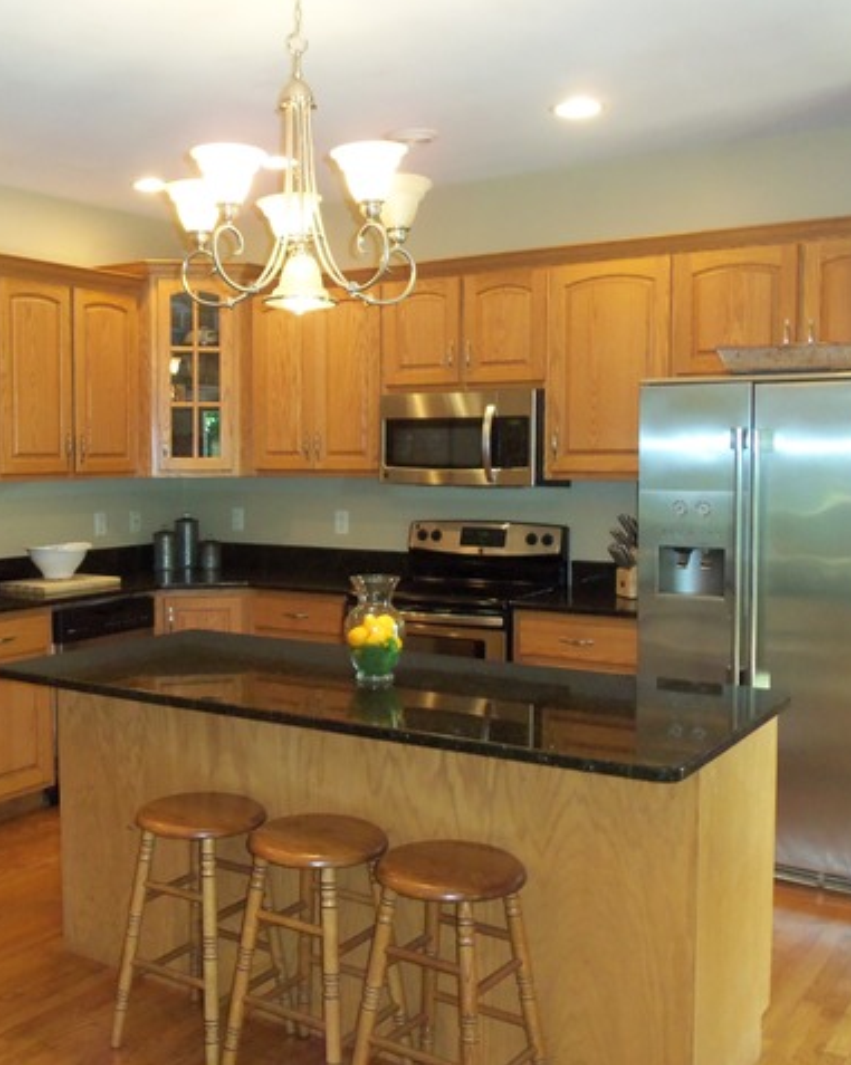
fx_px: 1197
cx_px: 272
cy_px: 531
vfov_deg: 48.0
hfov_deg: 38.6
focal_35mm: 38
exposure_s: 1/30
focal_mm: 5.2
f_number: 3.4
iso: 250
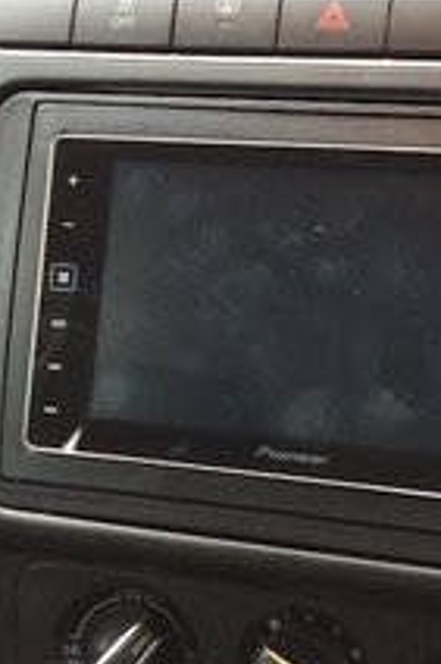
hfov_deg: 23.2
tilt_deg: -29.3
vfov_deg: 35.1
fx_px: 1049
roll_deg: +1.0
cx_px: 388
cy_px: 319
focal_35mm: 57
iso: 250
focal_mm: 4.15
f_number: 2.2
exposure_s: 1/33
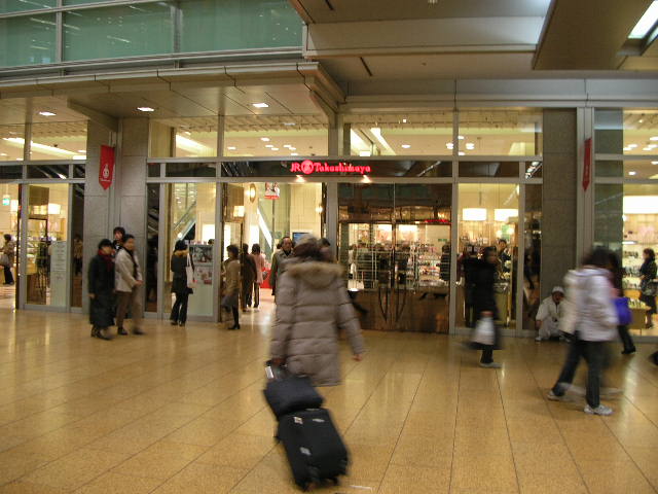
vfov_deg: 40.7
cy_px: 247
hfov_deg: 52.6
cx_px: 329
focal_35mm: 35
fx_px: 665
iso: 50
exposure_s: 1/13.2
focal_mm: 5.8
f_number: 2.8
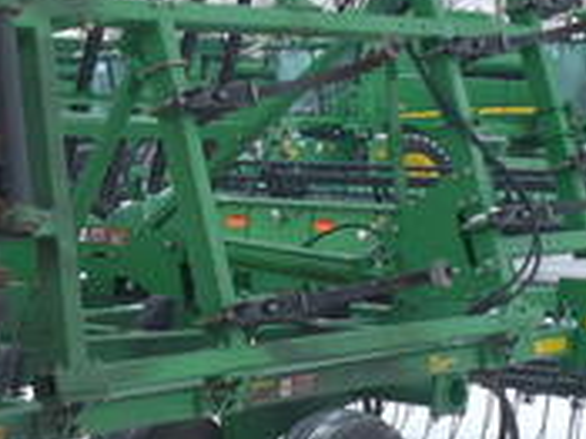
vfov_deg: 13.4
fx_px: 1844
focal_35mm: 109
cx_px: 23
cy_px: 40
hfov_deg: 17.7
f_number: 2.8
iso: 100
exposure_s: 1/160
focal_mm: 5.8
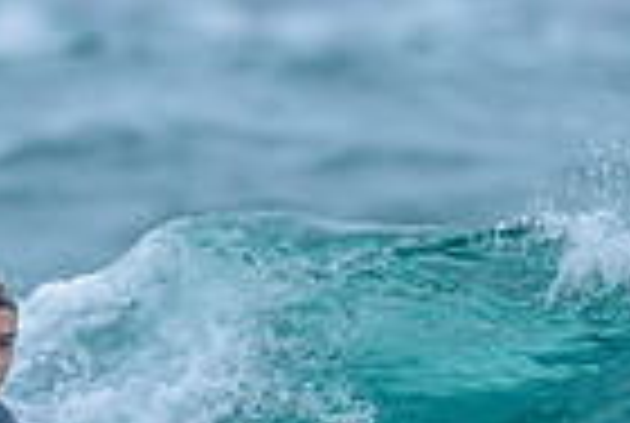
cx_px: 129
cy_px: 615
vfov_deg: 0.3
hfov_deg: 0.5
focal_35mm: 4544
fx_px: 79689
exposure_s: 1/2500
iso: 500
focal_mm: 800
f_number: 6.3
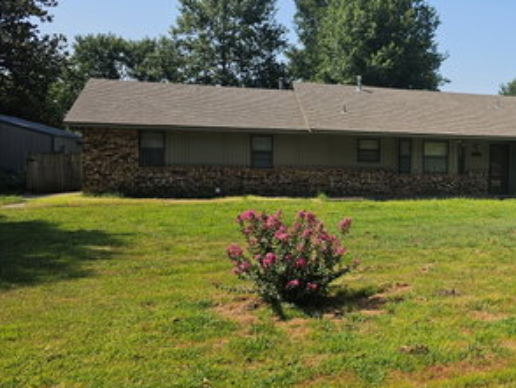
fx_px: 597
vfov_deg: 36.0
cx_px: 448
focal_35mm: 40
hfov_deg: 43.4
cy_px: 207
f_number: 1.7
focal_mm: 6.3
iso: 10
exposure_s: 1/883
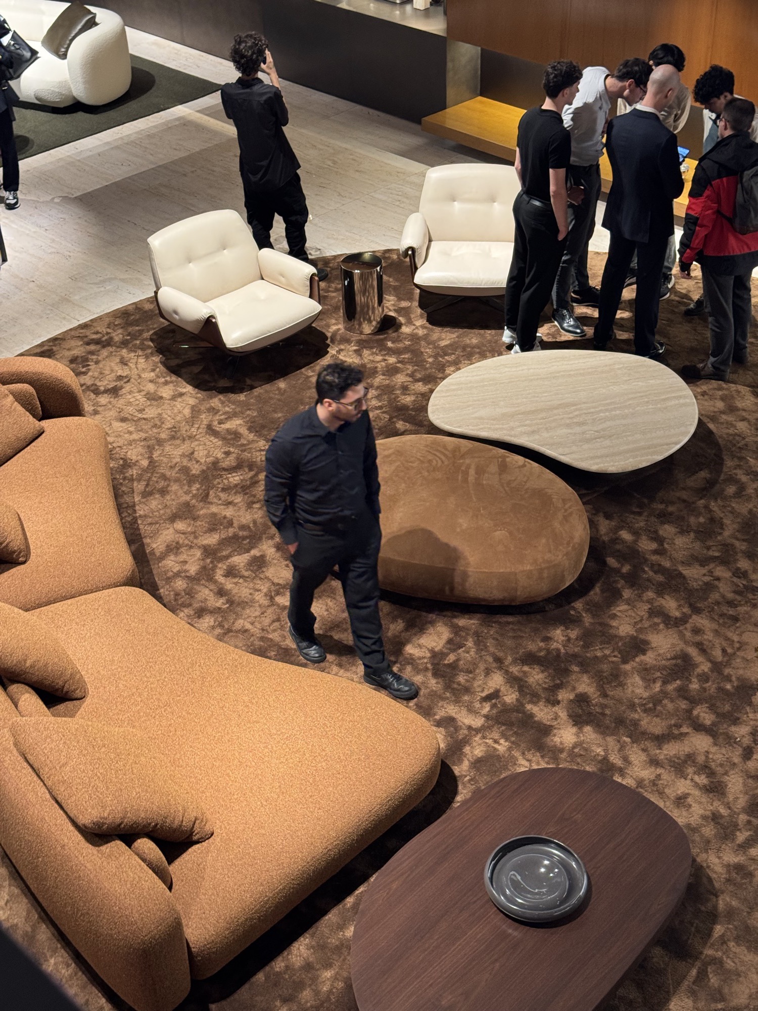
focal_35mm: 48
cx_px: 379
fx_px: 1401
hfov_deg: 30.3
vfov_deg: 39.7
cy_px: 506
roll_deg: +1.2
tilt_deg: -34.9
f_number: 1.78
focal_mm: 6.76
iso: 200
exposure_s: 1/33
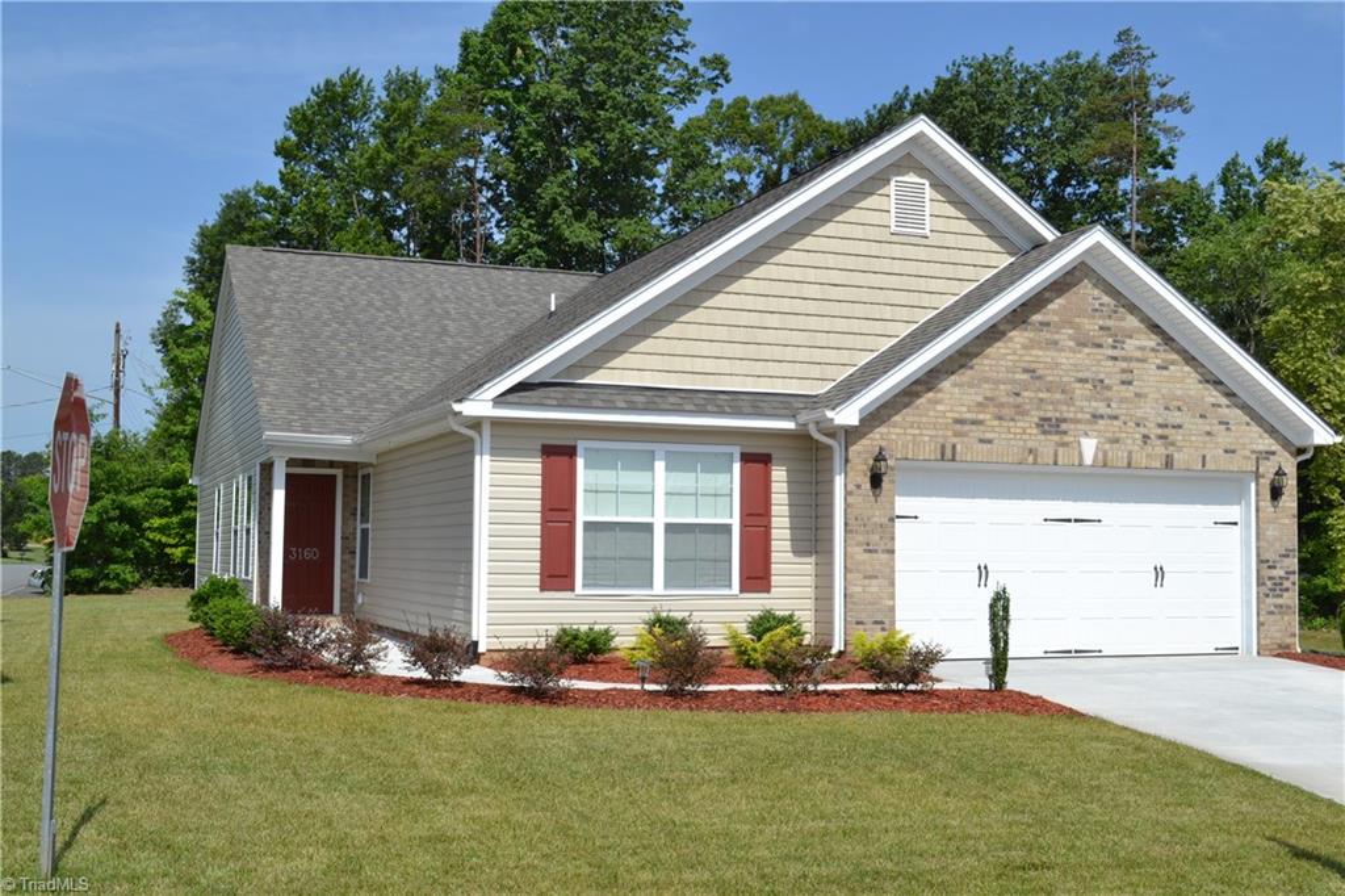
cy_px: 448
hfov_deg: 49.6
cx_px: 672
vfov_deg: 34.2
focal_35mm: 39
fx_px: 1457
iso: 400
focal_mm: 26
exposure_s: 1/500
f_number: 11
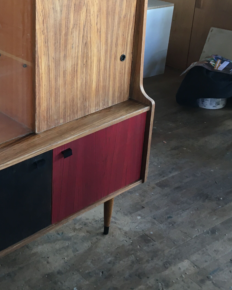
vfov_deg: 34.3
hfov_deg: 27.1
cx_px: 22
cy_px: 90
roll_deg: -0.4
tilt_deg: -22.5
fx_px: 464
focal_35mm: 54
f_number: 2.2
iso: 100
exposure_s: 1/33
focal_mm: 4.15
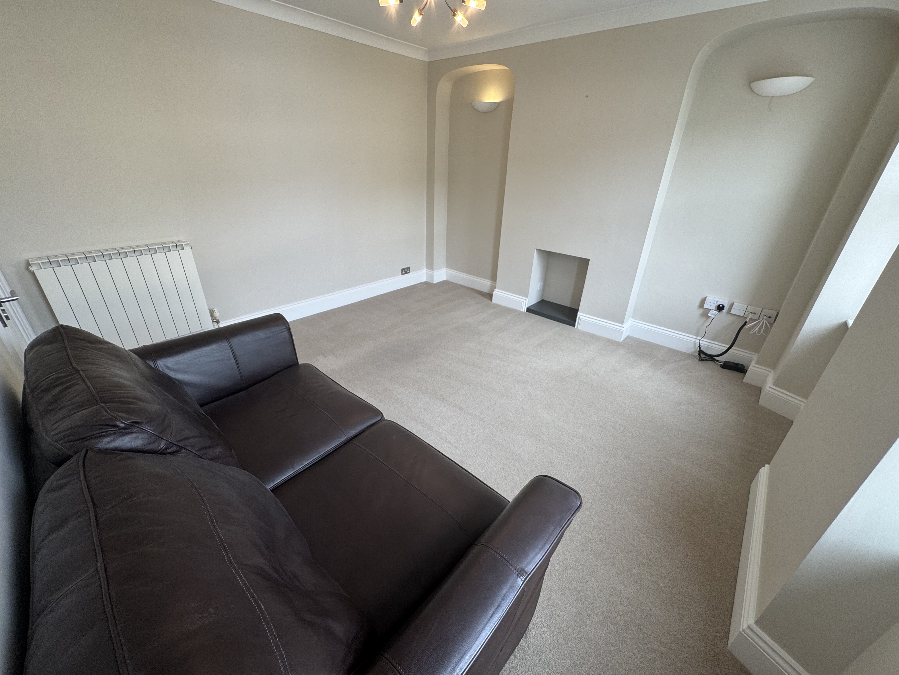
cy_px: 338
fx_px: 364
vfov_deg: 85.7
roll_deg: -1.7
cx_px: 450
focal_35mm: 14
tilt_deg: -26.7
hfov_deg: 102.1
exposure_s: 1/100
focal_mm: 2.22
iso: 64
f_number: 2.2
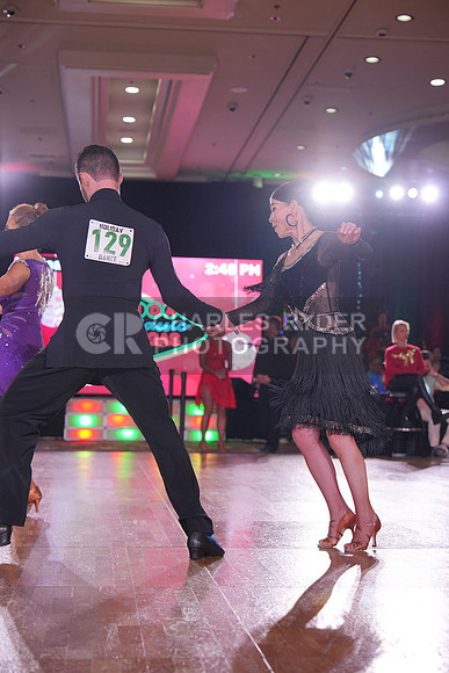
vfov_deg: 29.2
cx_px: 224
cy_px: 336
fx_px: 1290
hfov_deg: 19.7
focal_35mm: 69
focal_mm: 69
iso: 1250
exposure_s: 1/500
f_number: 4
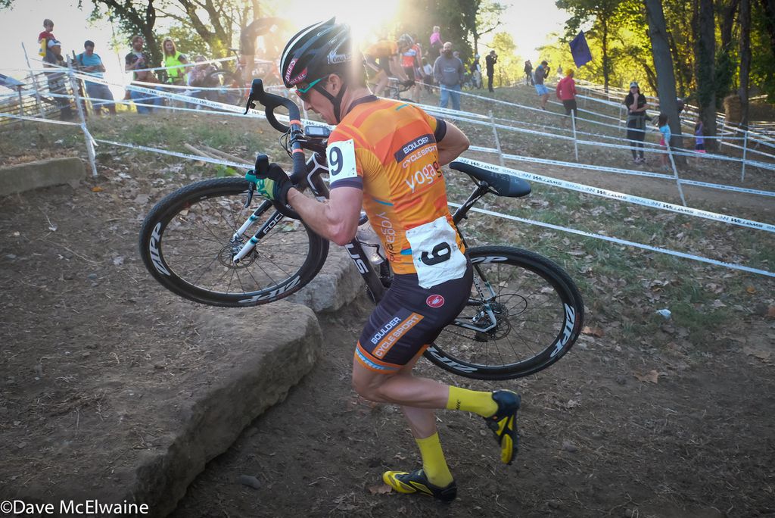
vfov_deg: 42.4
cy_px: 259
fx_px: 668
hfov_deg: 60.3
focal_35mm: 31
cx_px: 388
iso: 4000
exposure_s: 1/800
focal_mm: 20.6
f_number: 5.6
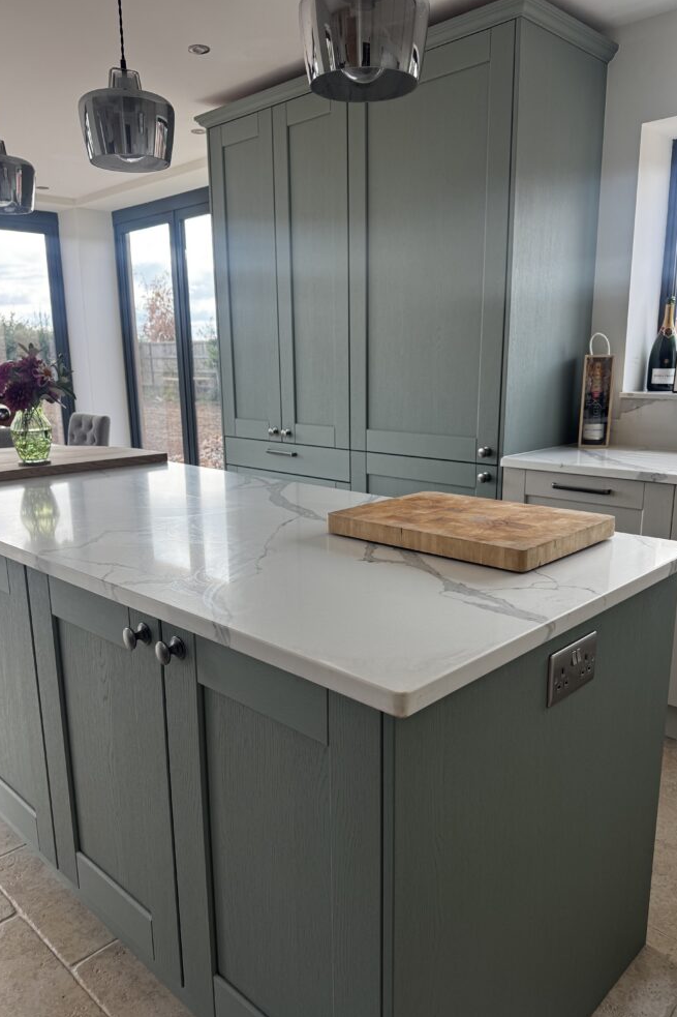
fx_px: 734
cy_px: 525
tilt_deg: -12.6
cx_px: 337
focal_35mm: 26
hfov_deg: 49.5
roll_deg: +0.6
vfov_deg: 69.4
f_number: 1.78
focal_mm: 6.76
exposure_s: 1/221
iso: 64
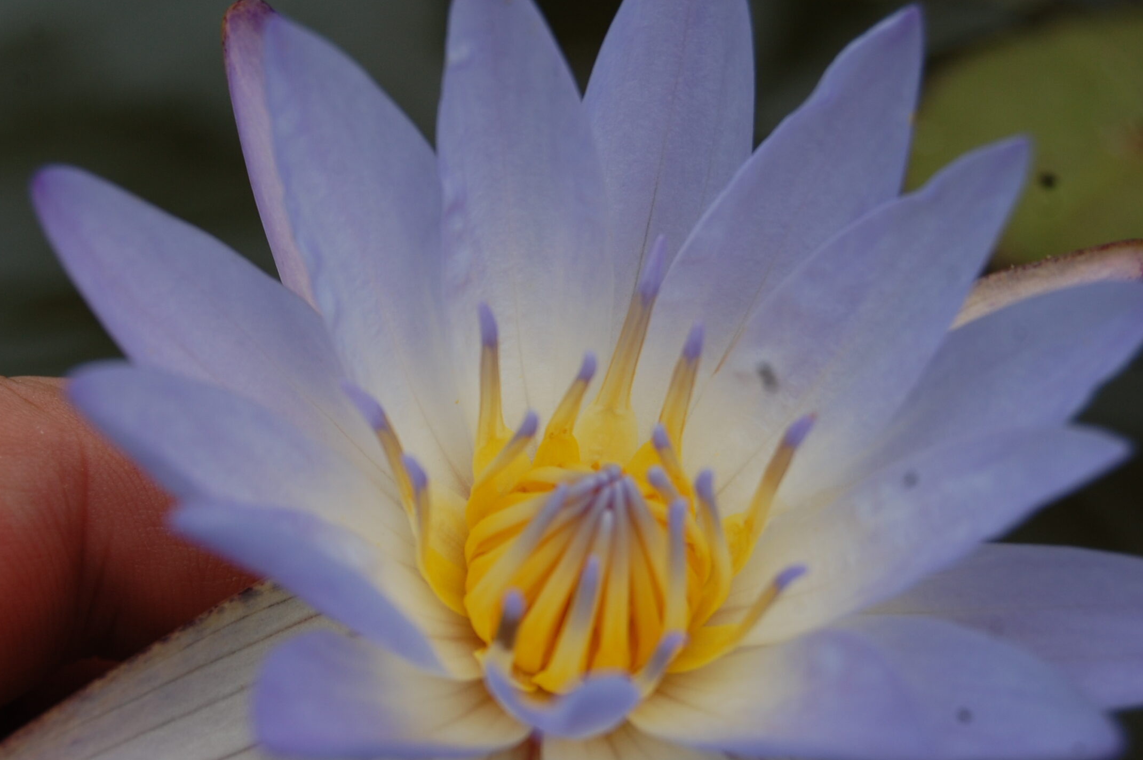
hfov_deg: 20.7
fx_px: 3128
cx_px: 482
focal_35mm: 99
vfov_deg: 13.8
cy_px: 452
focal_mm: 55
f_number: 8
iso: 200
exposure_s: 1/250
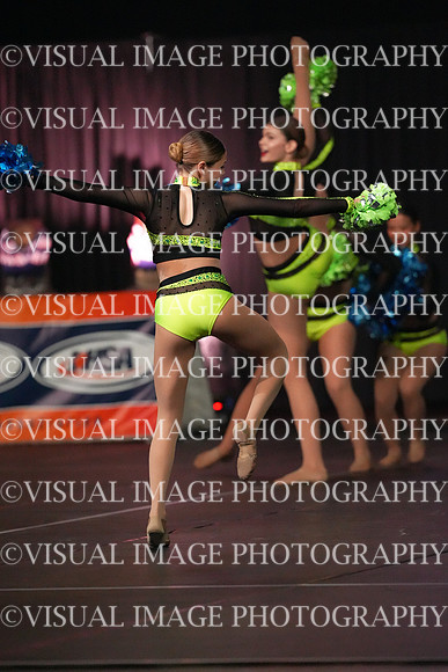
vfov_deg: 6.9
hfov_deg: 4.6
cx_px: 224
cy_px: 336
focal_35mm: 300
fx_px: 5596
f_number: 3.5
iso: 16000
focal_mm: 300
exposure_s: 1/1250
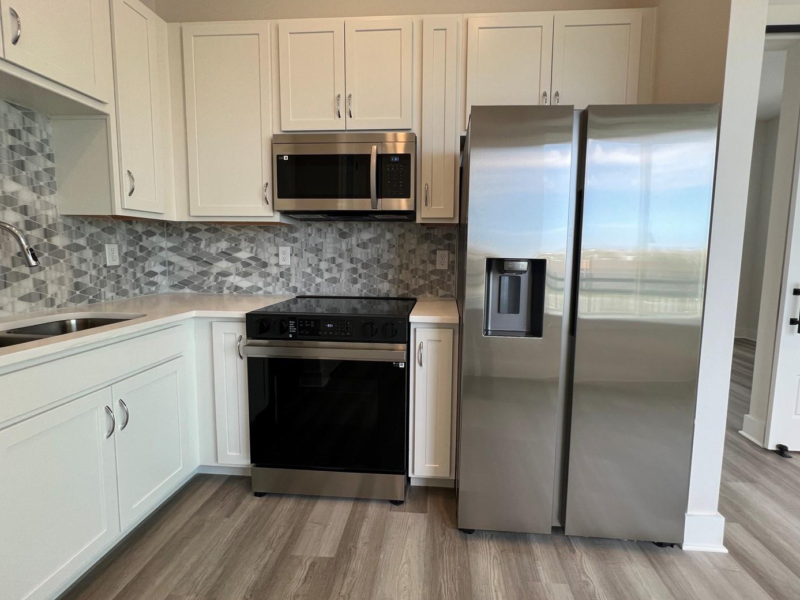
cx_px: 418
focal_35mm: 15
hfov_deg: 98.1
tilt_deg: -6.0
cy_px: 287
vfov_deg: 81.7
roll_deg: -0.1
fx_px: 347
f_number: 1.8
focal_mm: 1.57
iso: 80
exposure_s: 1/120
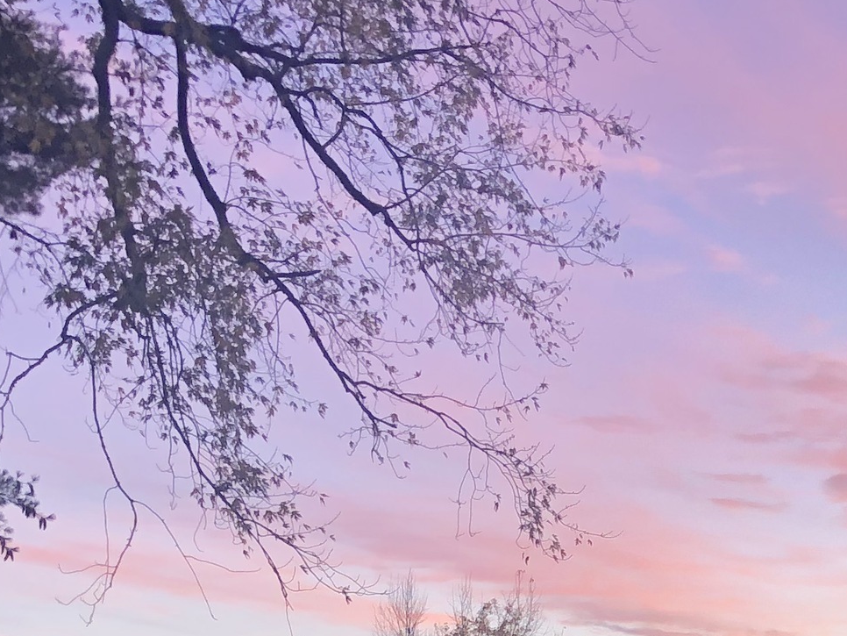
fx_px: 2178
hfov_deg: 21.4
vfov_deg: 15.2
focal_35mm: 89
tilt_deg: -3.2
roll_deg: -2.2
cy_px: 986
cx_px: 804
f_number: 1.8
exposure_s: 1/60
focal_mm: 3.99
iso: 80
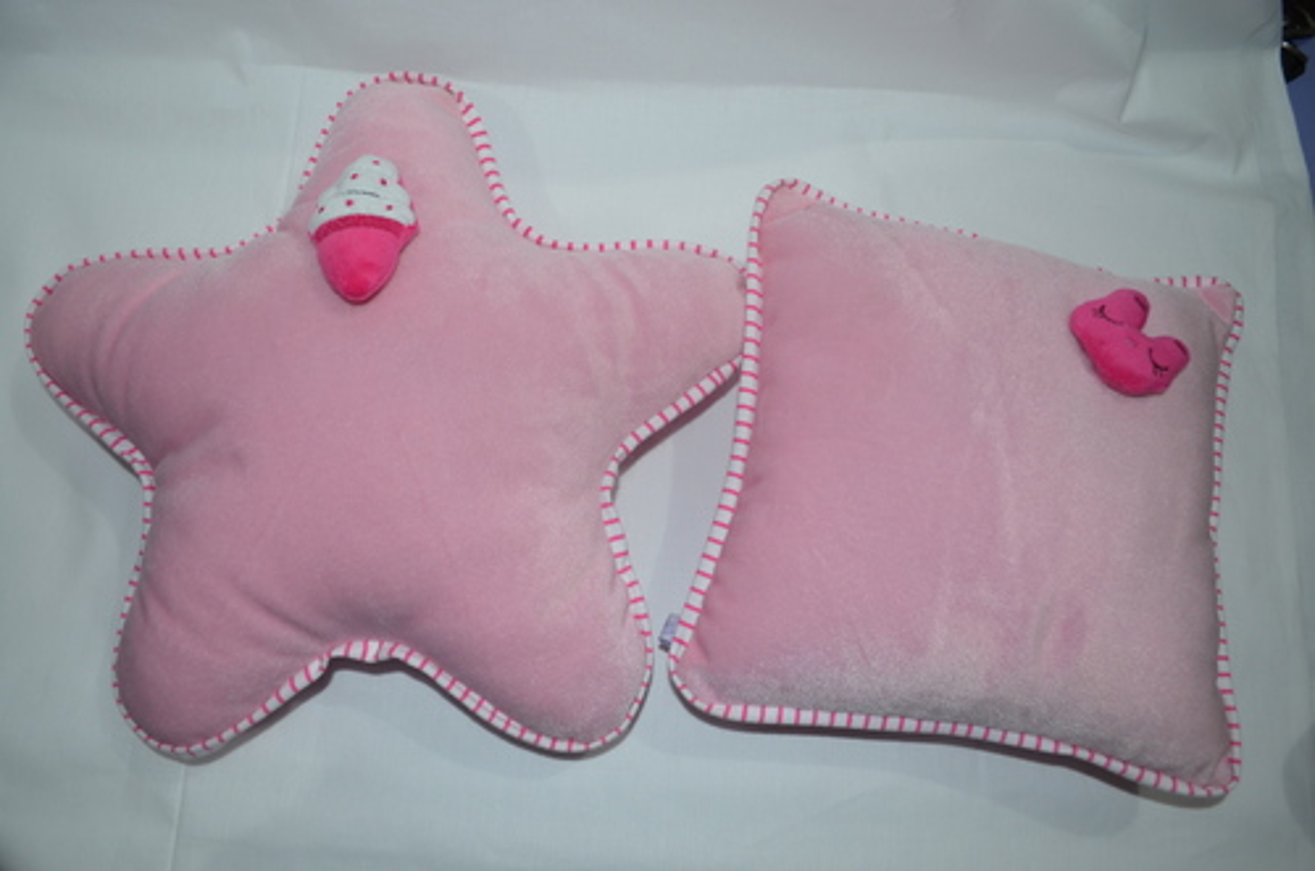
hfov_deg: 67.5
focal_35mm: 27
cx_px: 658
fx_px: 984
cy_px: 436
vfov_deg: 47.7
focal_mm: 18
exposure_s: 1/60
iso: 640
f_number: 3.5
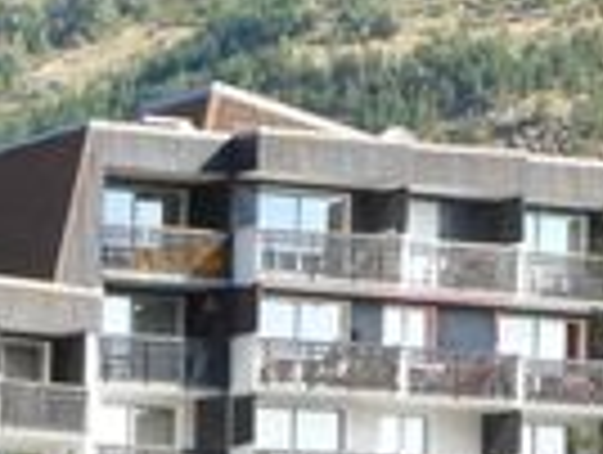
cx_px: 614
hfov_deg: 6.9
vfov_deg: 5.2
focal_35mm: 286
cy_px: 414
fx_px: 4991
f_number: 6
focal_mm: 12.8
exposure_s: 1/100
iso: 80
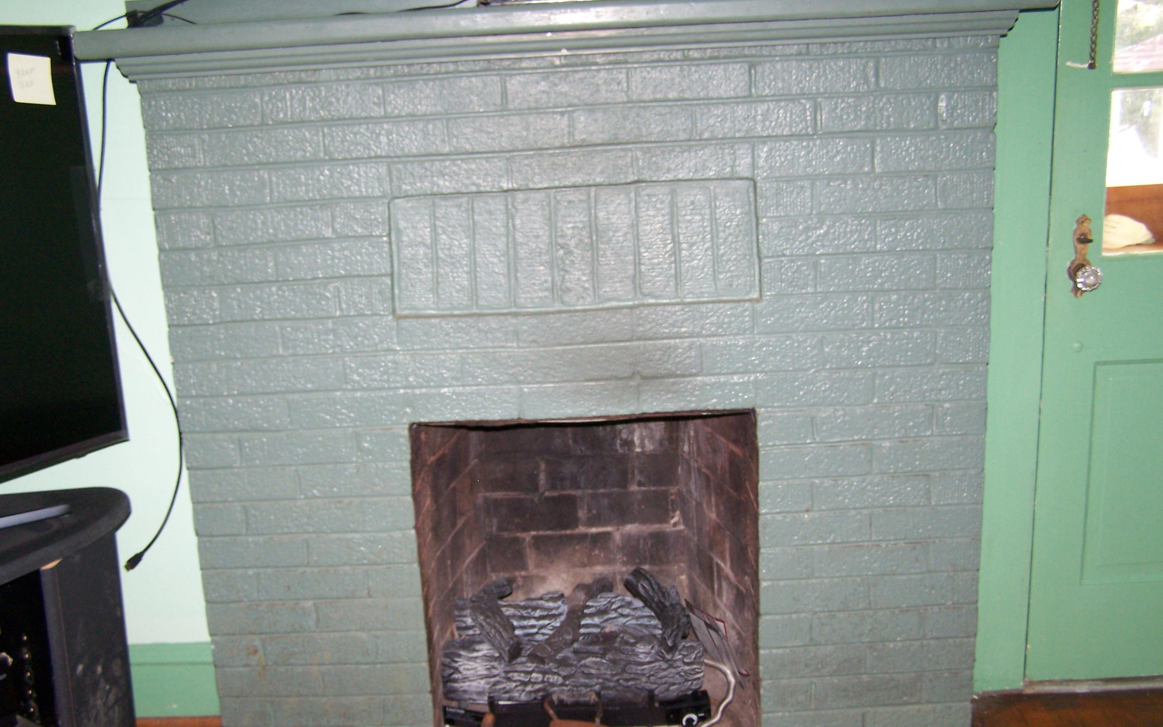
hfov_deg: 48.2
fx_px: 1300
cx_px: 590
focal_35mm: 41
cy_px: 435
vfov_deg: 31.2
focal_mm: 6.3
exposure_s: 1/60
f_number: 2.8
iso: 140
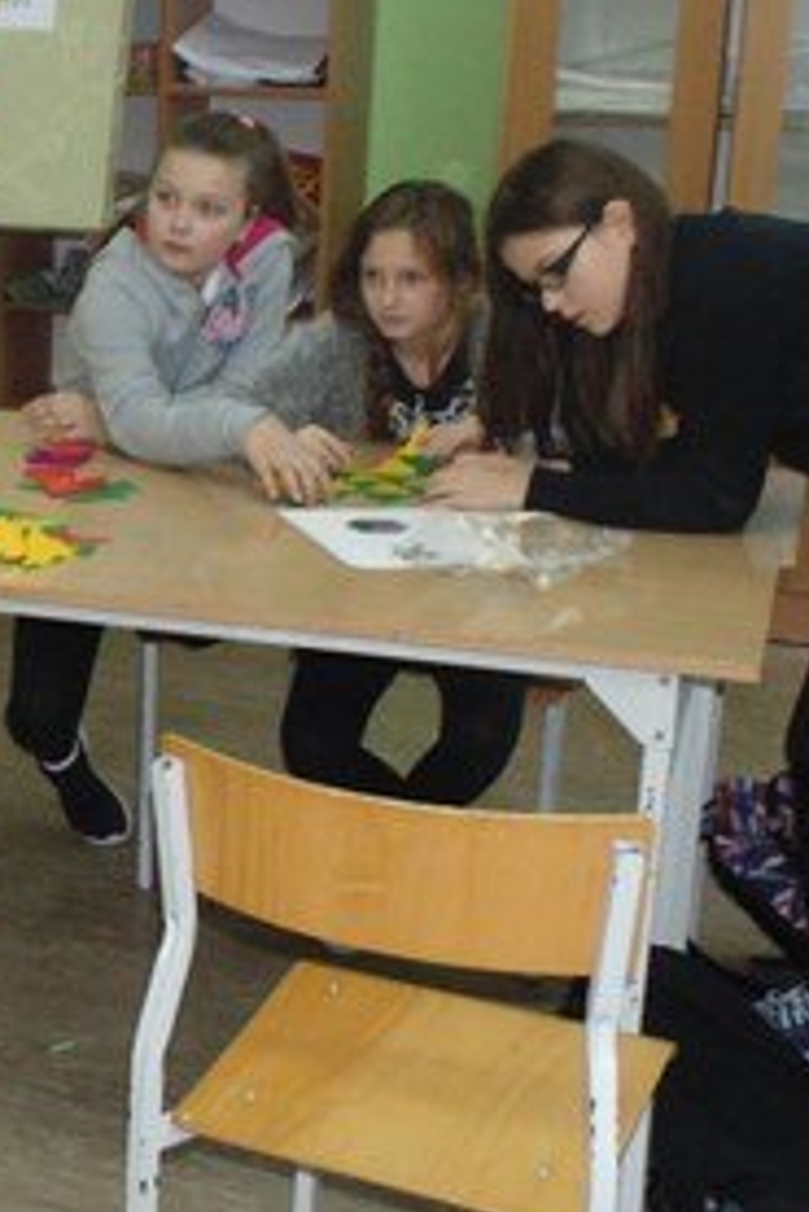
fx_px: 2222
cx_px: -341
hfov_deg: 18.6
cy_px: 534
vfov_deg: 30.5
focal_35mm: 66
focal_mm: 4
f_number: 3.1
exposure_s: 1/30
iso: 200
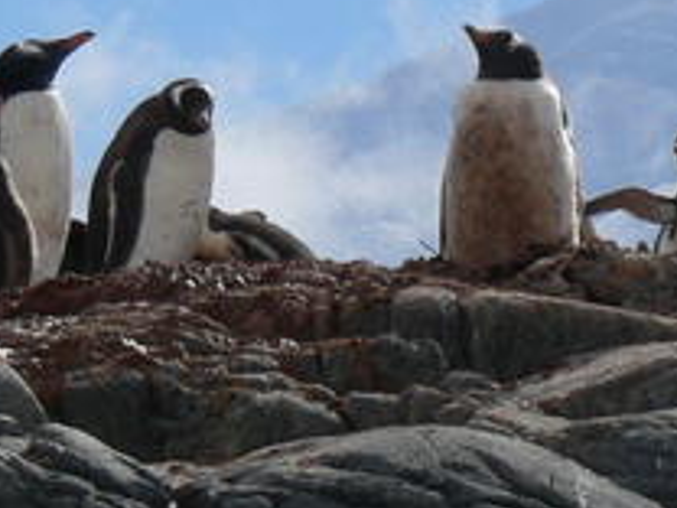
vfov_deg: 2.2
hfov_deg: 2.9
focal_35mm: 684
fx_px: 13377
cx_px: 491
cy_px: 300
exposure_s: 1/400
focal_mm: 29.7
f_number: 8
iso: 80
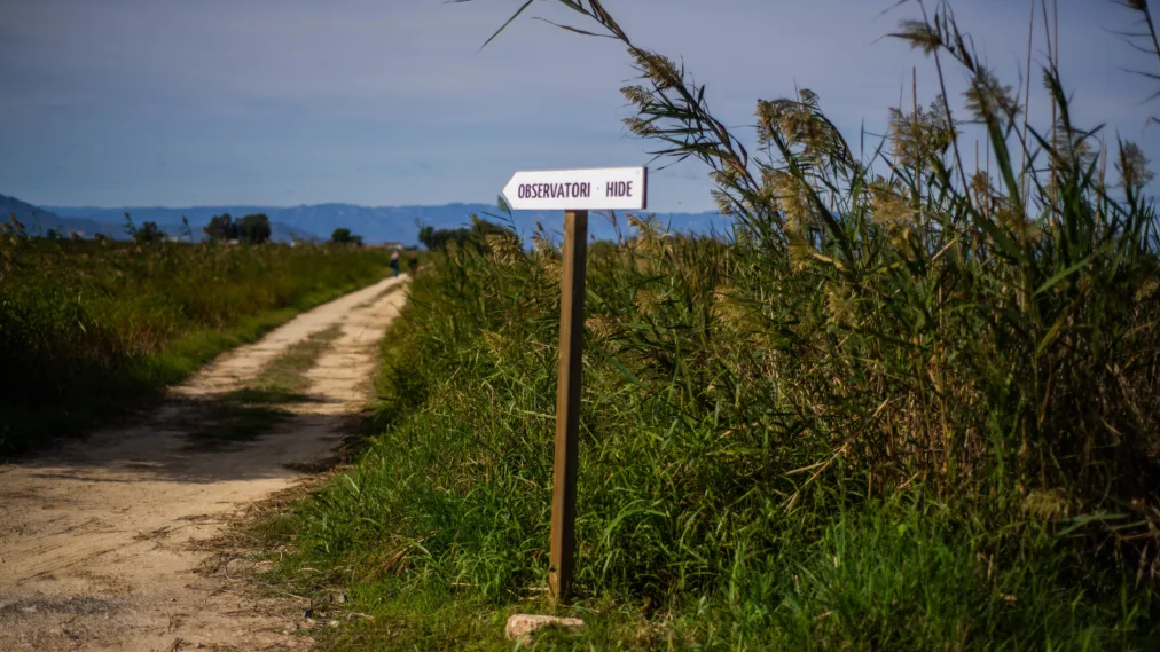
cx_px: 577
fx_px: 1630
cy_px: 370
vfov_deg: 22.6
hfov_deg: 39.2
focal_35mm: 53
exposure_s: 1/8000
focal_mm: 50
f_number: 2
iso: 160
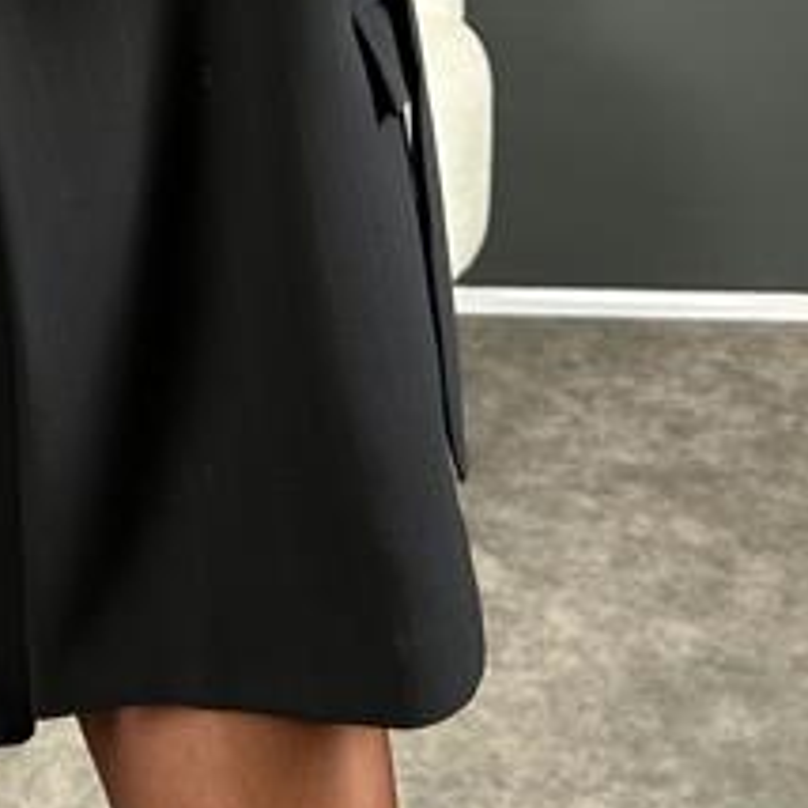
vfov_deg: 16.5
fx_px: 2456
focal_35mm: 93
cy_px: -510
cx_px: 123
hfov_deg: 18.5
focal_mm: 6.86
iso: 100
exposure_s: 1/100
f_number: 1.78
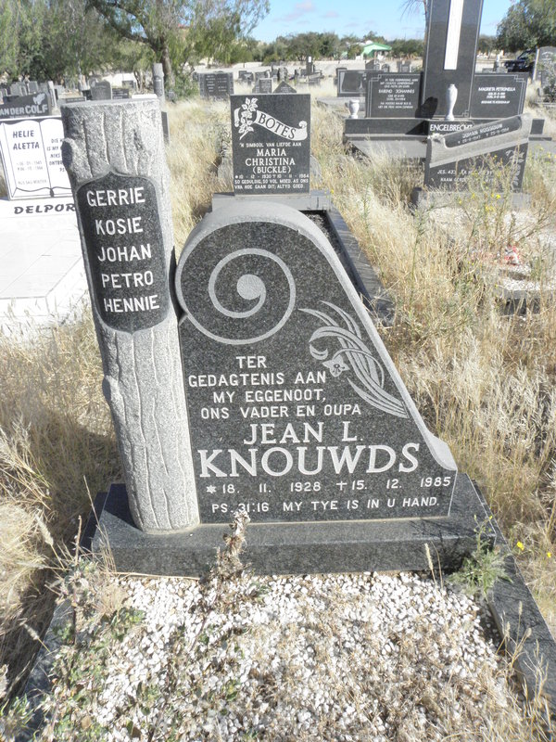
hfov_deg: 53.1
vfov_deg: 67.3
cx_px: 278
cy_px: 371
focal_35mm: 26
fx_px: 557
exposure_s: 1/640
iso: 200
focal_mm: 4.6
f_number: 6.3
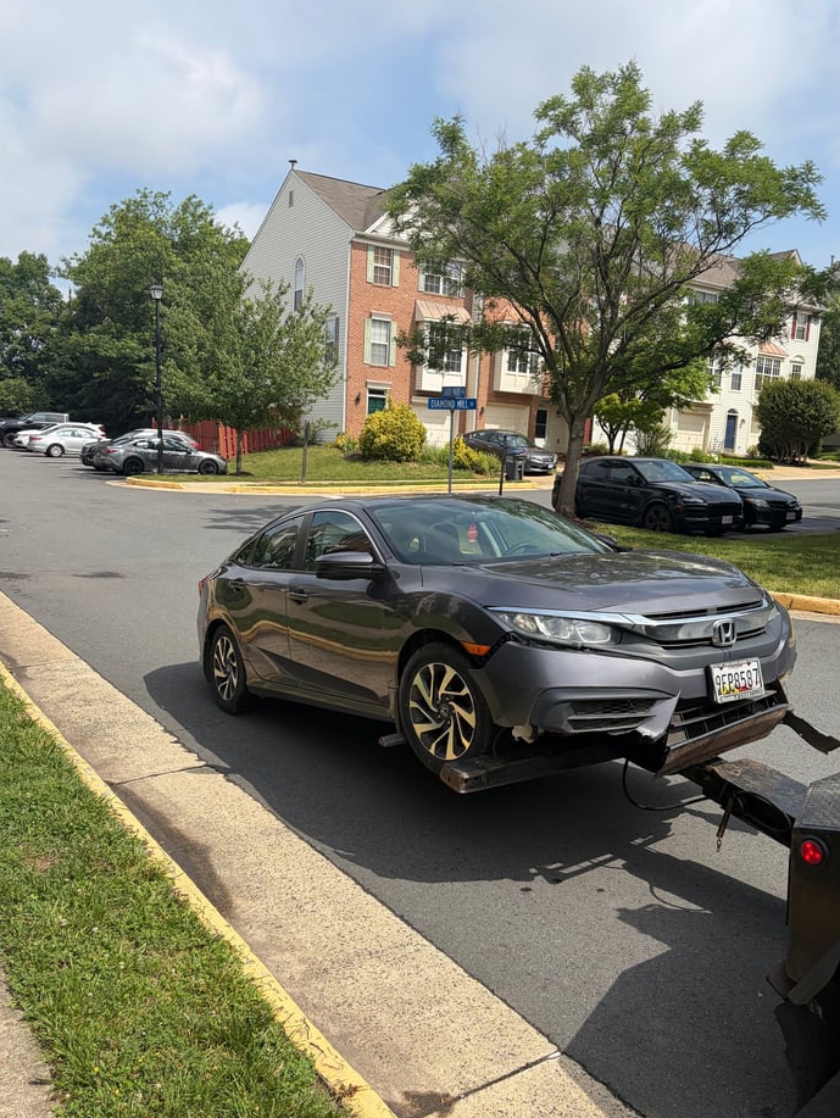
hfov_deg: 48.3
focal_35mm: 29
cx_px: 441
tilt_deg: -6.9
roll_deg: -3.7
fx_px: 937
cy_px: 591
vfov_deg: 61.6
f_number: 1.6
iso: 64
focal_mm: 5.96
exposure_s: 1/4329
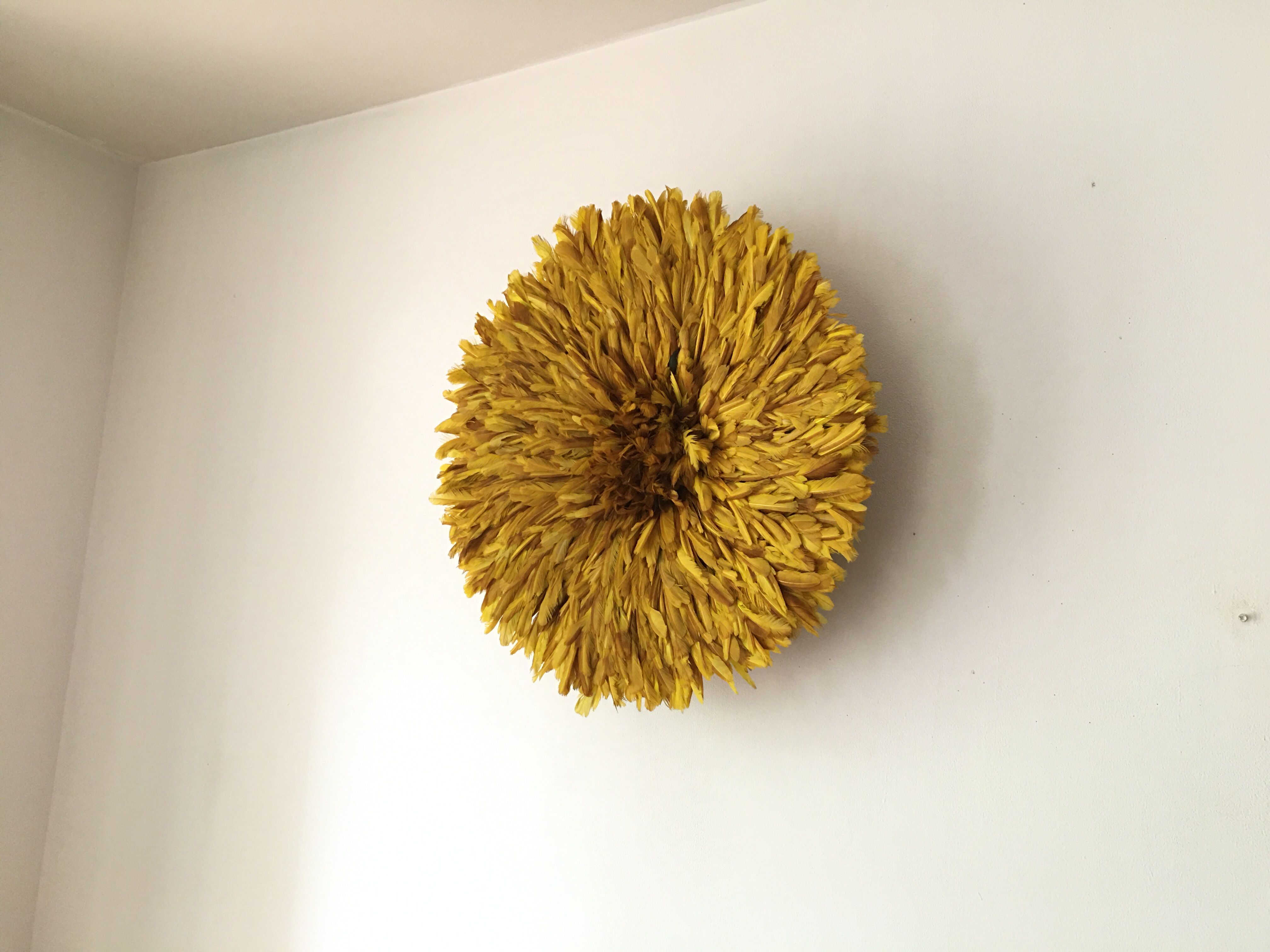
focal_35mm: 29
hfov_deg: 61.7
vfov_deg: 48.2
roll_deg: -4.4
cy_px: 476
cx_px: 635
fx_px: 1064
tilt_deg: +9.0
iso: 100
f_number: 2.2
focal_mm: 4.15
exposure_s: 1/17
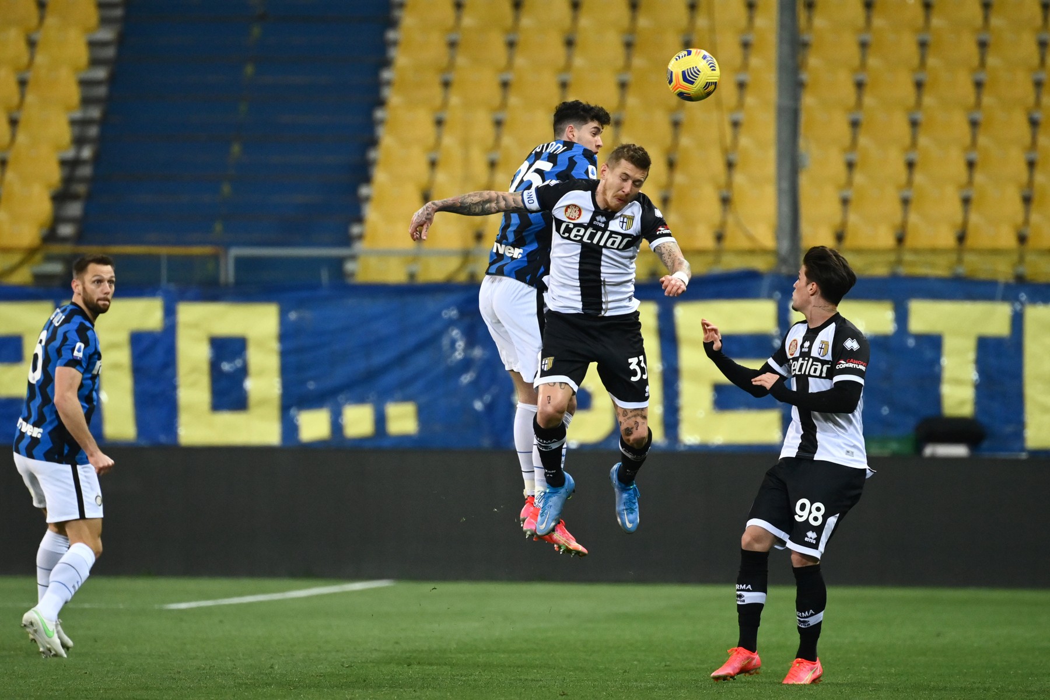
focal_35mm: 400
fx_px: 11666
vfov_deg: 3.4
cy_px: 350
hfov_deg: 5.2
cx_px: 525
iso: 3200
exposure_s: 1/1600
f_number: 4
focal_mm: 400
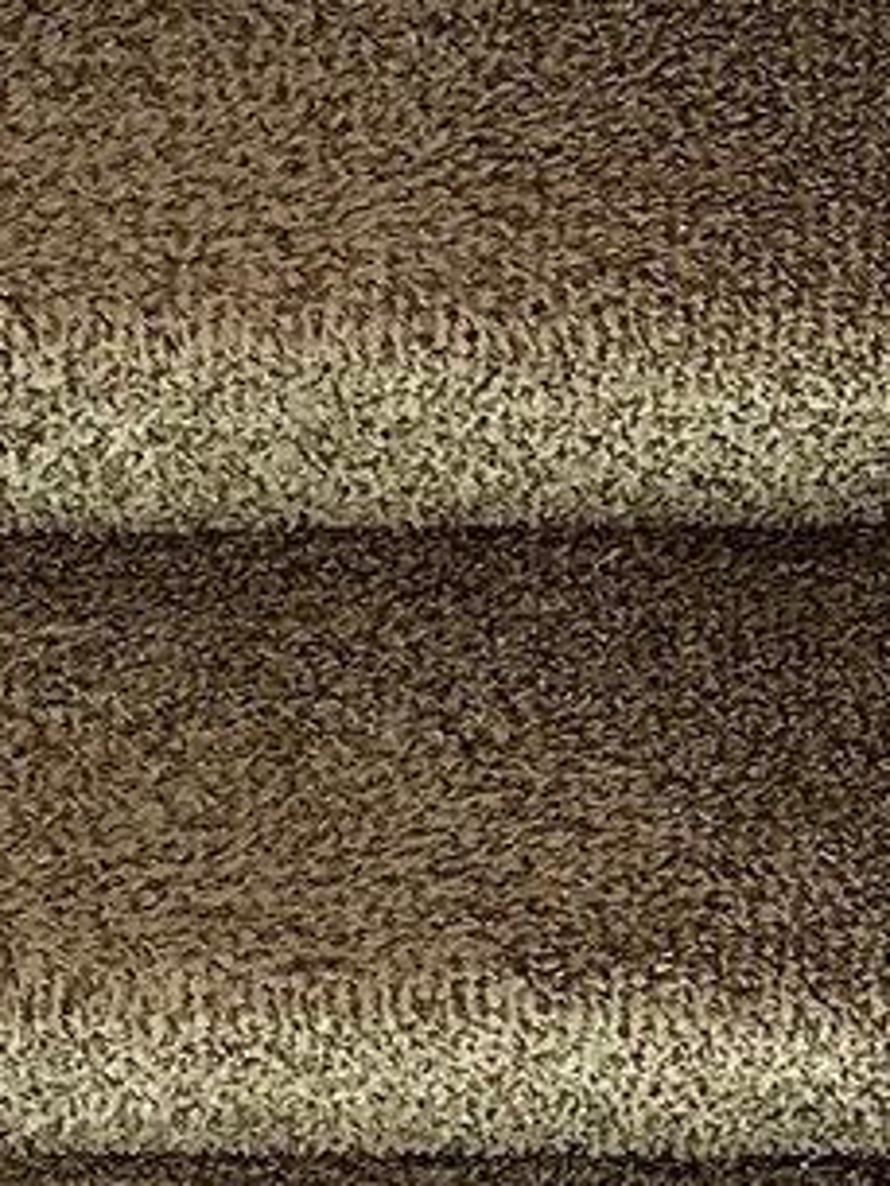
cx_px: -474
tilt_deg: -61.3
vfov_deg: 12.2
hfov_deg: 9.0
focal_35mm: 161
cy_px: 805
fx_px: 5515
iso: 400
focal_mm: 6.86
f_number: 1.78
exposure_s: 1/60
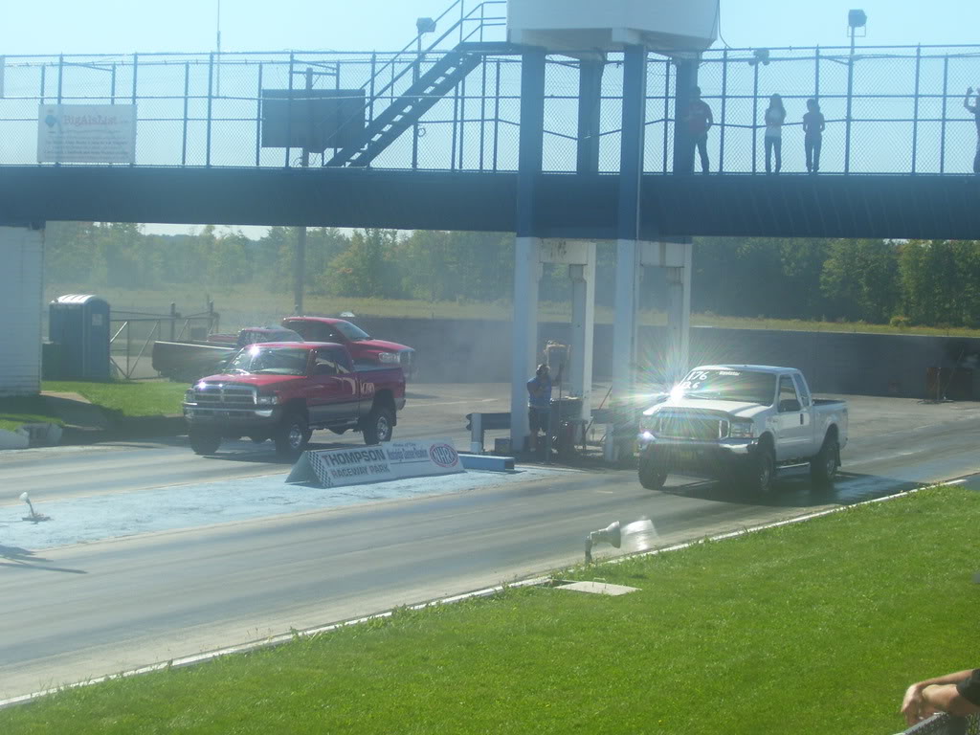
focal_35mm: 87
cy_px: 368
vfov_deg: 17.0
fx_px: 2463
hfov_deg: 22.5
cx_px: 490
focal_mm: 14.3
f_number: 4.3
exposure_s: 1/500
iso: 80
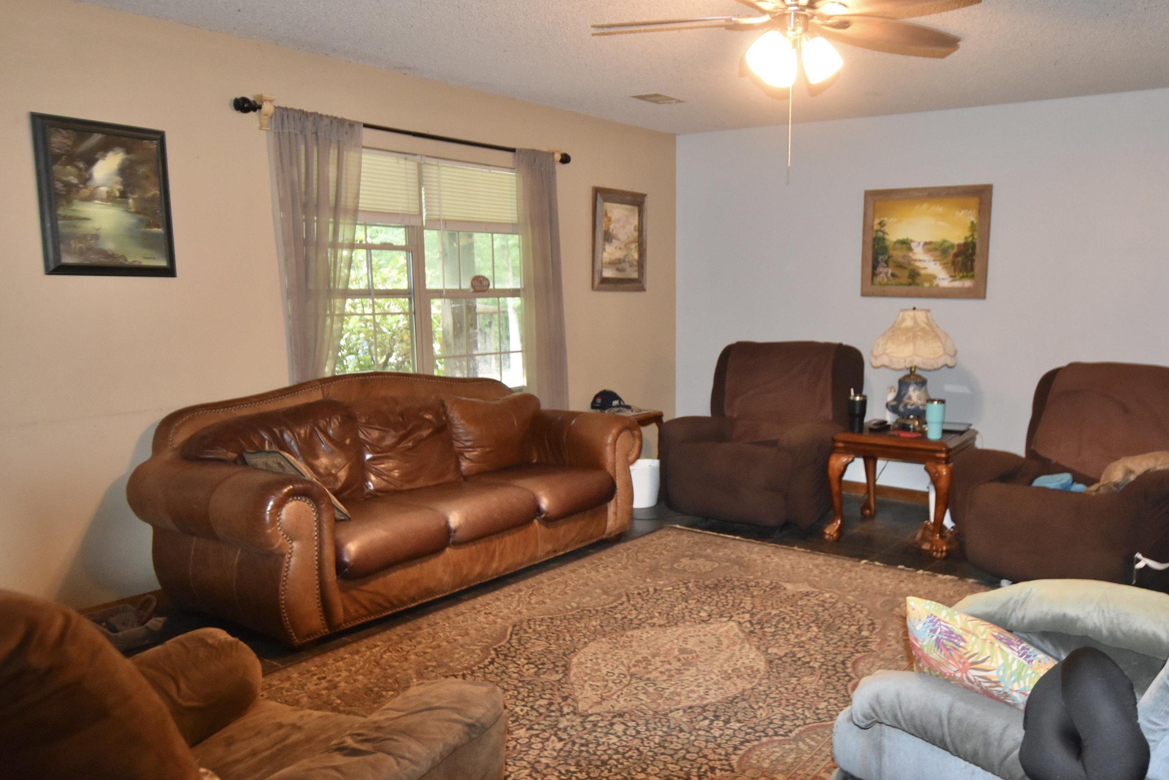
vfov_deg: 45.0
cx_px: 688
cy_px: 380
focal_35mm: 29
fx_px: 942
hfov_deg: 63.2
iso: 1600
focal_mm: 16
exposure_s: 1/60
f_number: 4
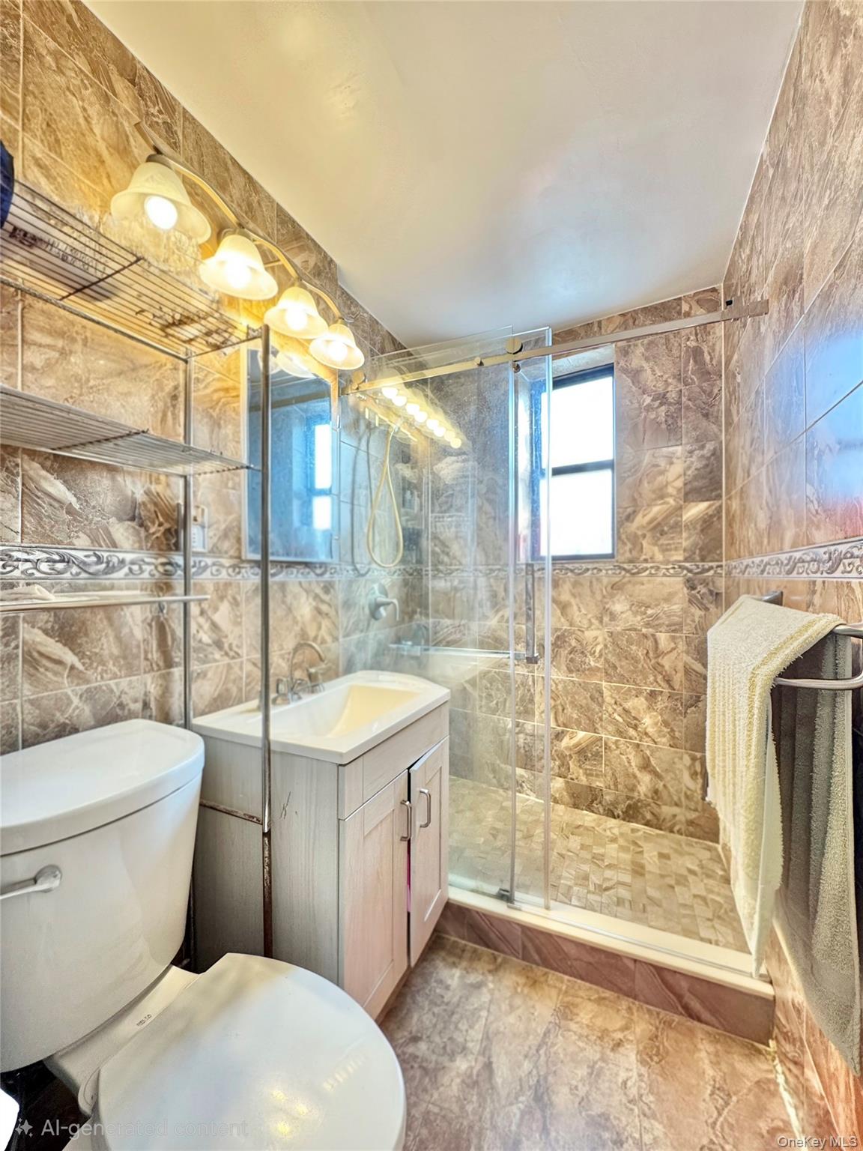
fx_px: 465
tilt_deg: +0.7
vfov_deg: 102.1
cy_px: 576
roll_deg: +0.2
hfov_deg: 85.7
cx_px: 432
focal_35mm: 14
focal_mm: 2.22
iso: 200
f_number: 2.2
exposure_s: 1/60.2
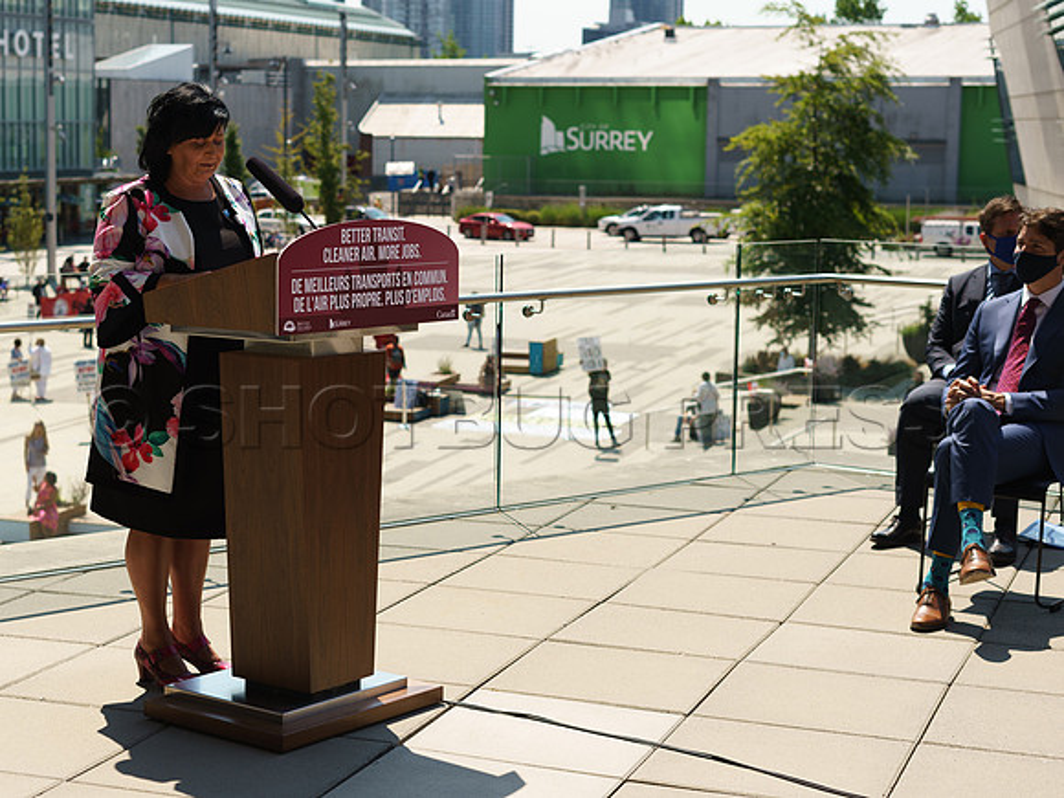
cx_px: 341
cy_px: 376
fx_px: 2008
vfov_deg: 22.5
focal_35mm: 65
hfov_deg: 29.4
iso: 160
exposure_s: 1/800
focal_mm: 50
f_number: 4
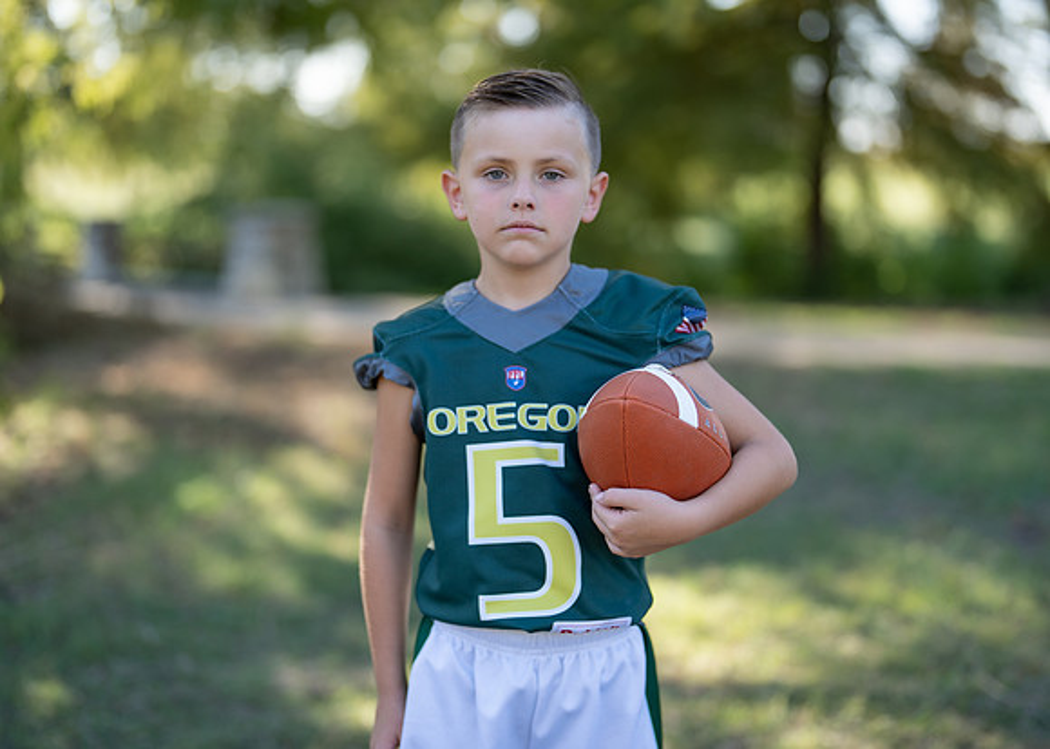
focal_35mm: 57
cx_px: 541
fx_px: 1708
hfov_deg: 34.2
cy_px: 370
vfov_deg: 24.7
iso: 100
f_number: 1.2
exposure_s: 1/1250
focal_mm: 50
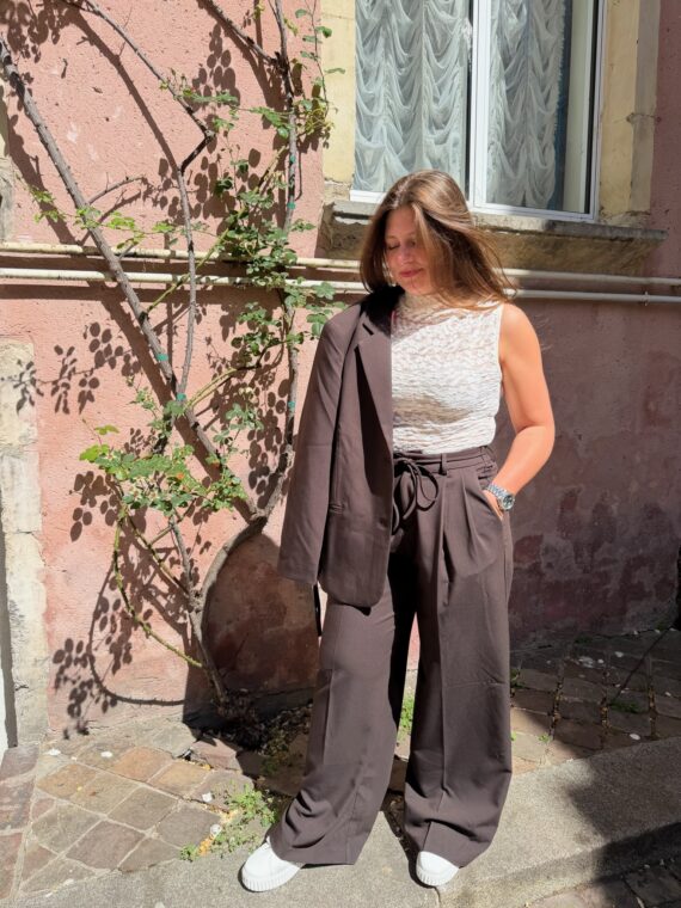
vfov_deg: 71.6
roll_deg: -0.3
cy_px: 454
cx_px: 340
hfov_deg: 56.8
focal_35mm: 24
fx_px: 630
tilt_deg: -7.5
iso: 80
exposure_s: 1/3145
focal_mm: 6.76
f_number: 1.78
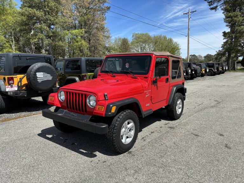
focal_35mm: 26
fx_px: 183
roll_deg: +0.3
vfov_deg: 53.1
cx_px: 122
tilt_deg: -8.6
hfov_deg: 67.3
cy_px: 92
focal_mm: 5.96
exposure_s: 1/2710
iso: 50
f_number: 1.6
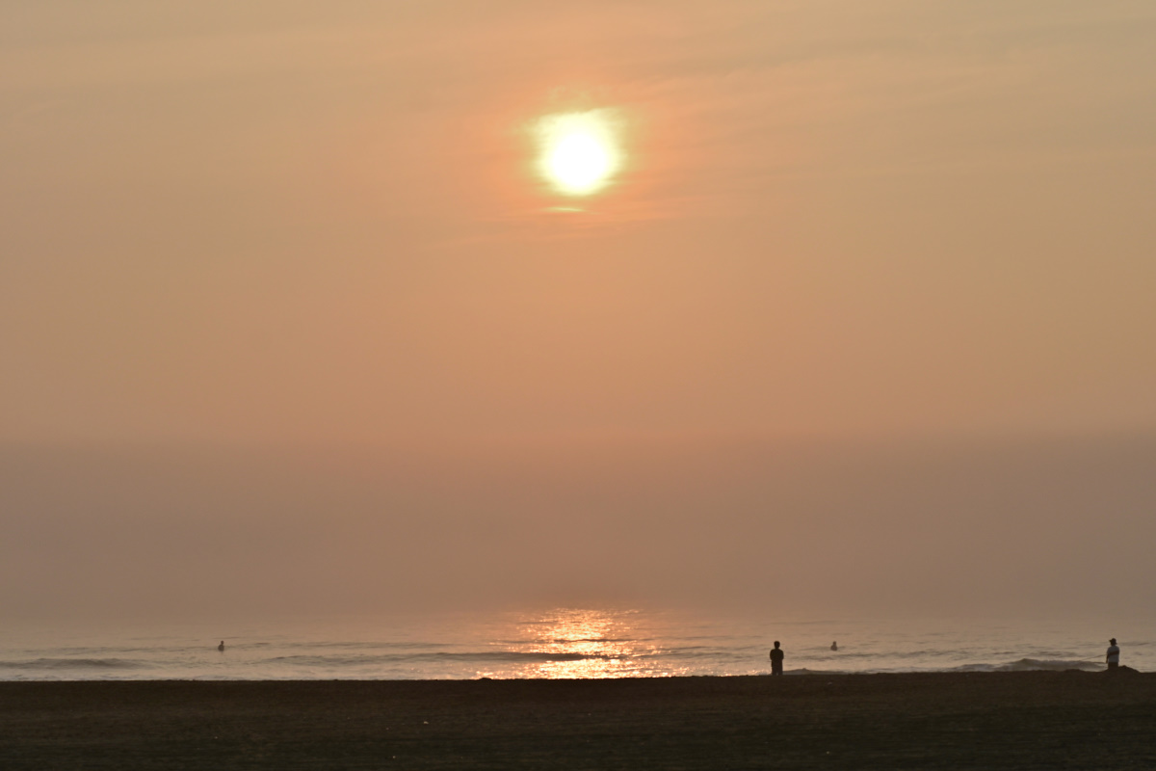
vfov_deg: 15.2
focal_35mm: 90
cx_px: 578
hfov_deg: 22.6
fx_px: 2890
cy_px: 386
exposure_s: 1/2000
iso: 100
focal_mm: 60
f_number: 6.3
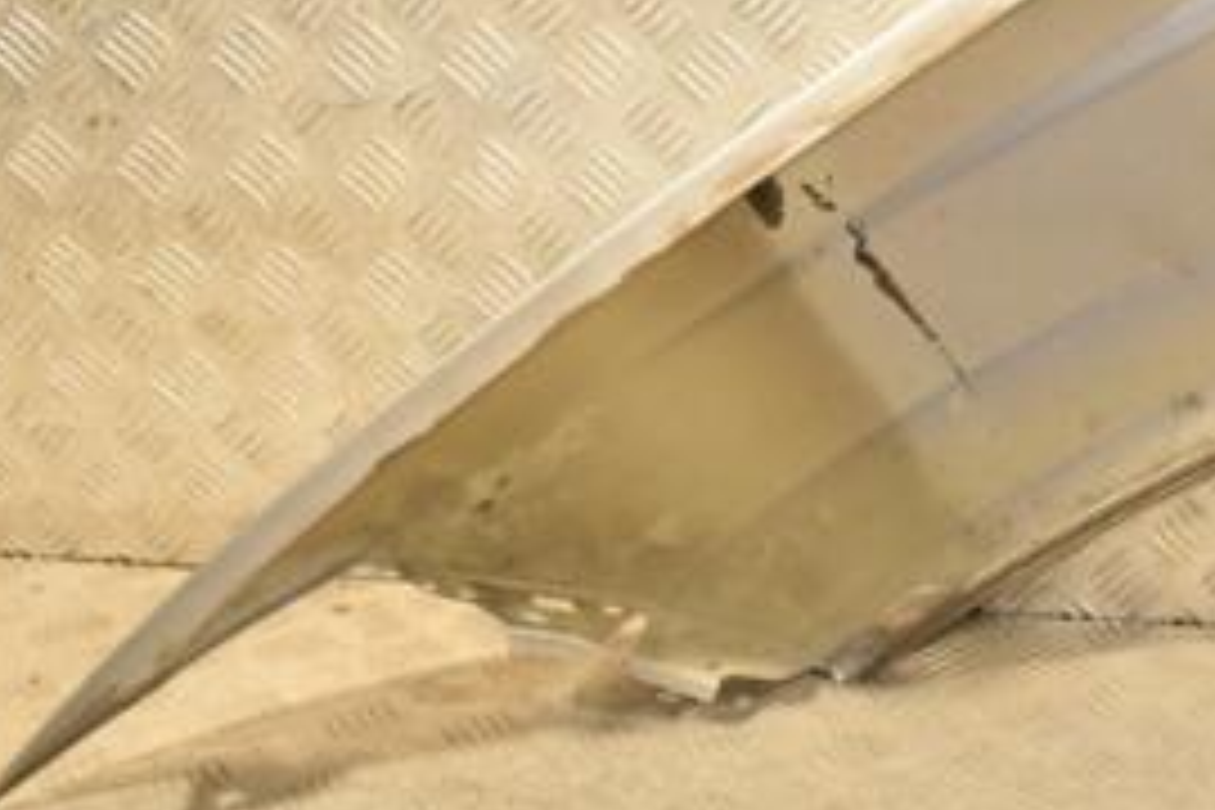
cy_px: 284
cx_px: 1143
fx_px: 2366
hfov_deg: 27.5
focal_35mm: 70
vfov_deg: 19.4
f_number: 5
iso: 800
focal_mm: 21
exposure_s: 1/160
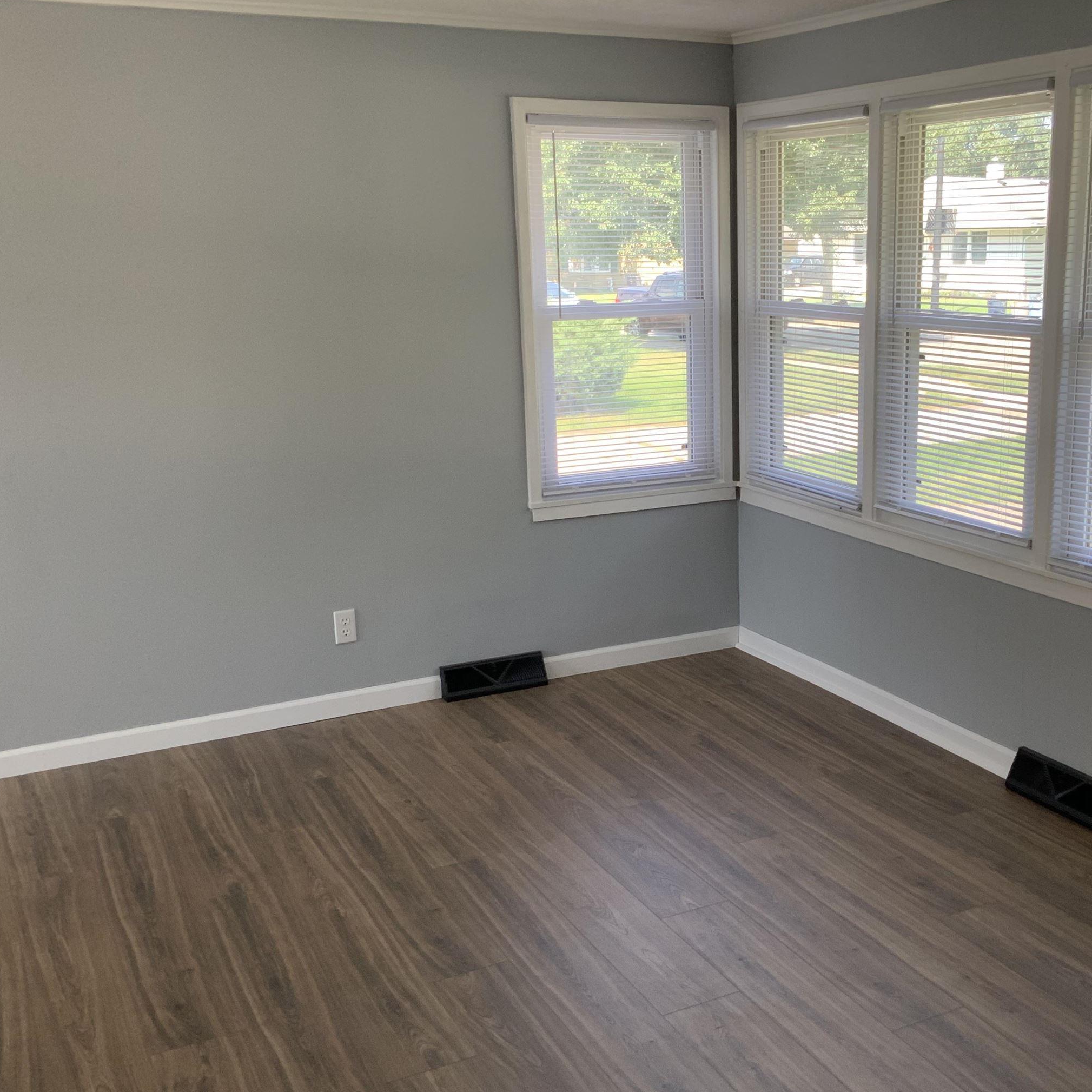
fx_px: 1392
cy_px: 540
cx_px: 703
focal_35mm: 39
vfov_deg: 42.8
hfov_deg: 42.4
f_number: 1.8
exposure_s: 1/120
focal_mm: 3
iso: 32
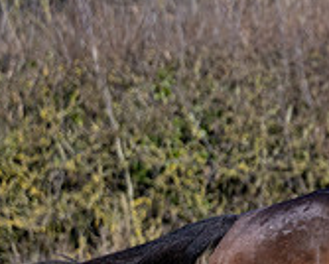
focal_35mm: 709
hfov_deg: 2.7
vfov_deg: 2.2
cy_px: 282
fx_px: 6912
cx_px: 540
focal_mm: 125
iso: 200
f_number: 2.8
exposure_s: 1/5000
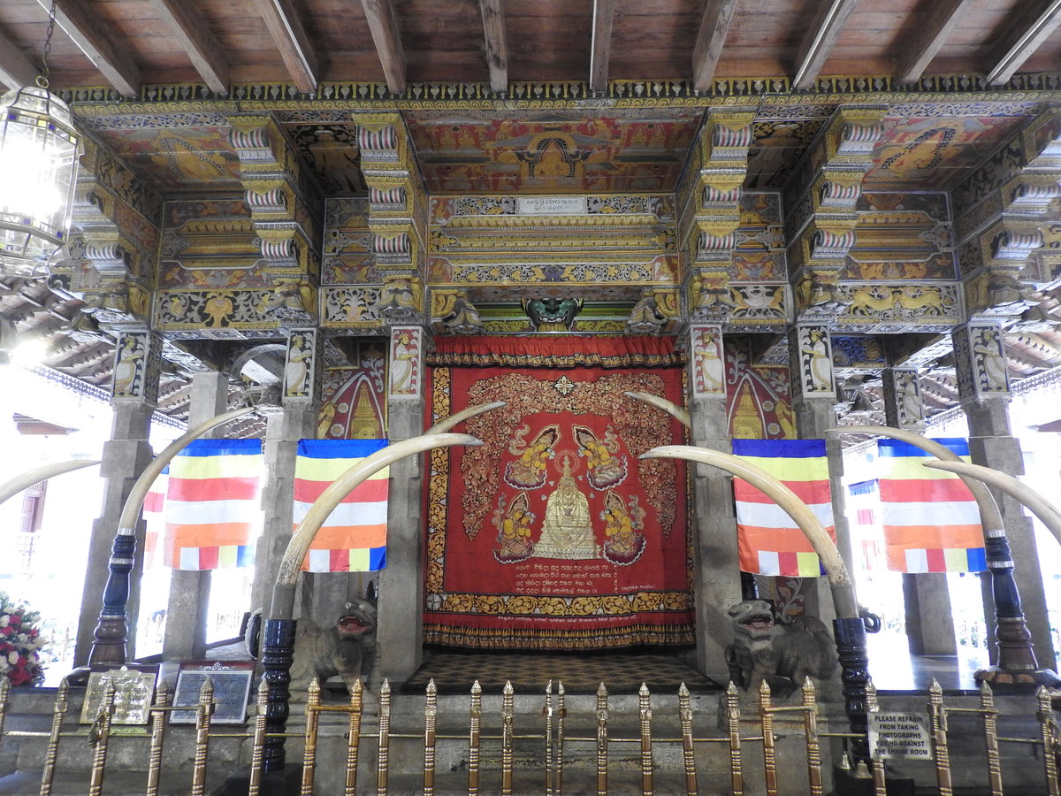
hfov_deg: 71.6
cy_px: 398
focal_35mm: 24
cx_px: 530
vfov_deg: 56.8
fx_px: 736
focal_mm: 4.3
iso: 450
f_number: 3.3
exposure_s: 1/8
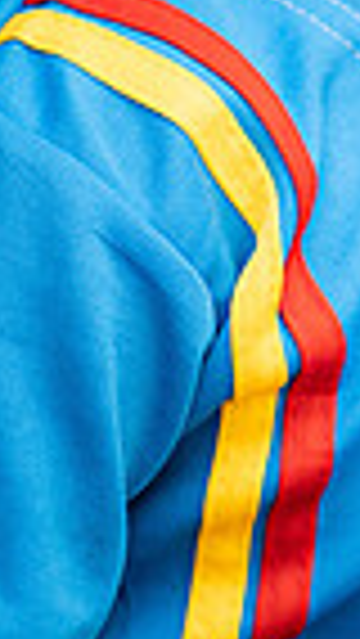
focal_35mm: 662
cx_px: 662
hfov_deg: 1.8
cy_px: -310
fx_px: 11221
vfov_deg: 3.3
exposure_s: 1/200
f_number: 5
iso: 200
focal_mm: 200
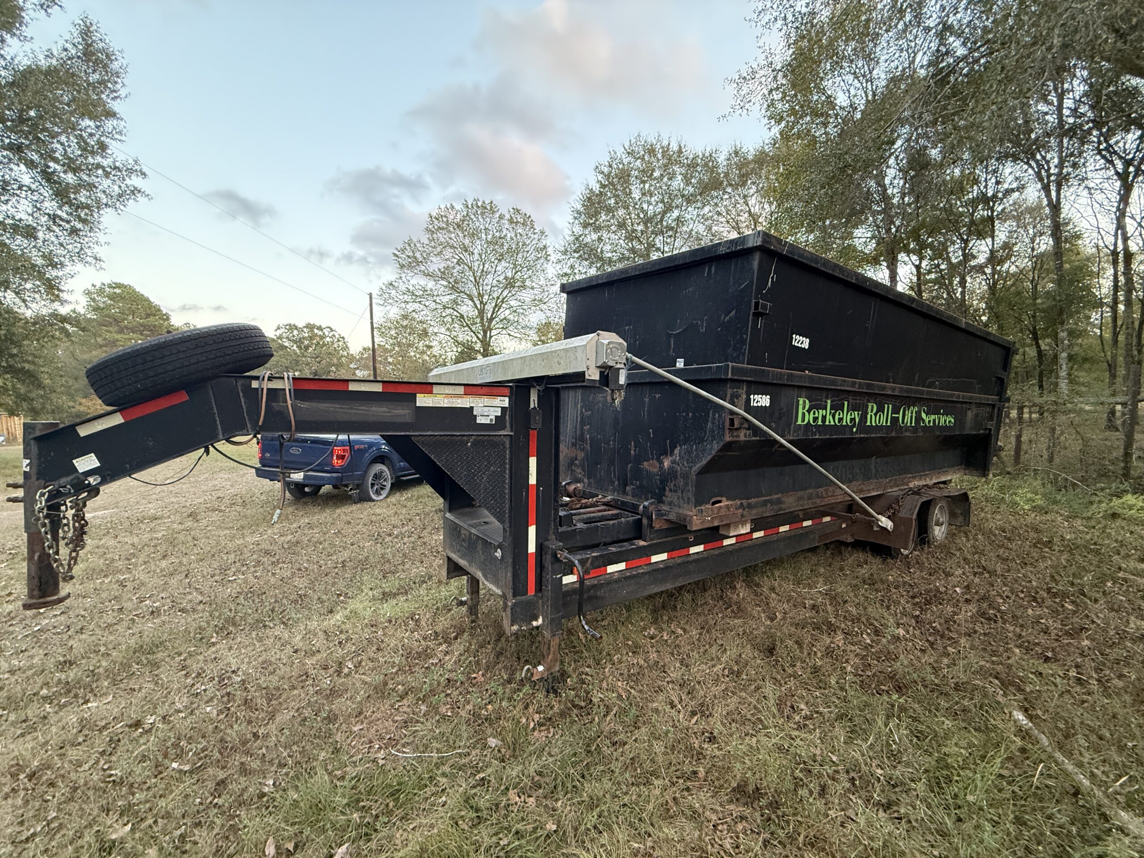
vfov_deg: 85.7
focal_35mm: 14
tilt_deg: -3.0
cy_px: 429
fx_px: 463
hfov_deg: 102.1
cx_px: 572
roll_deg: +2.7
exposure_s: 1/64
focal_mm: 2.22
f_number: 2.2
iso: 320
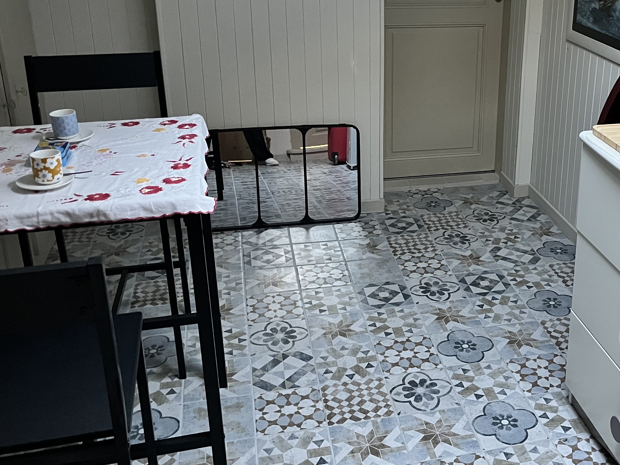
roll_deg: -1.3
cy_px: 165
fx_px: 770
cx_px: 445
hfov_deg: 42.8
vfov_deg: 33.4
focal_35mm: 43
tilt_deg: -20.6
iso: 500
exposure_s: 1/51
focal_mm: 5.1
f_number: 1.6
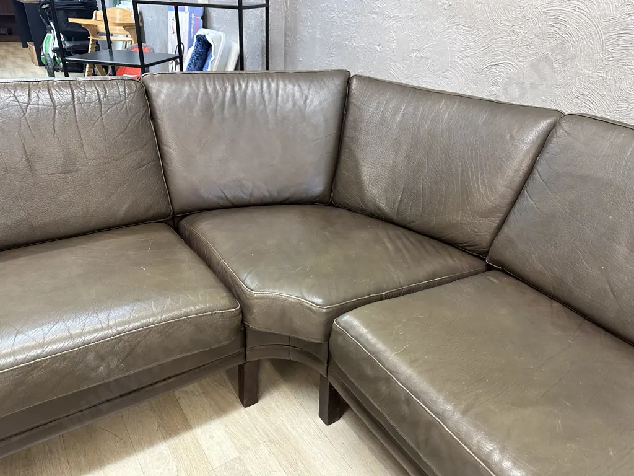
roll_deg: -2.5
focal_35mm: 24
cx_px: 317
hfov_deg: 71.6
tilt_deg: -28.4
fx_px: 440
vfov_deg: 56.8
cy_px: 238
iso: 320
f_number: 1.78
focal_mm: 6.86
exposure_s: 1/50
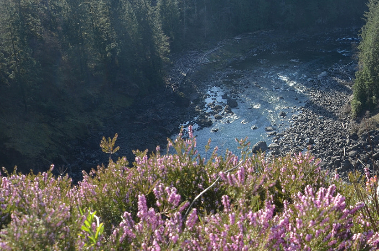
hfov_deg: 36.9
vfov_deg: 25.8
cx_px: 305
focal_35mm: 52
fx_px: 546
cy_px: 91
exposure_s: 1/200
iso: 200
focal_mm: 18
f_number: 7.1
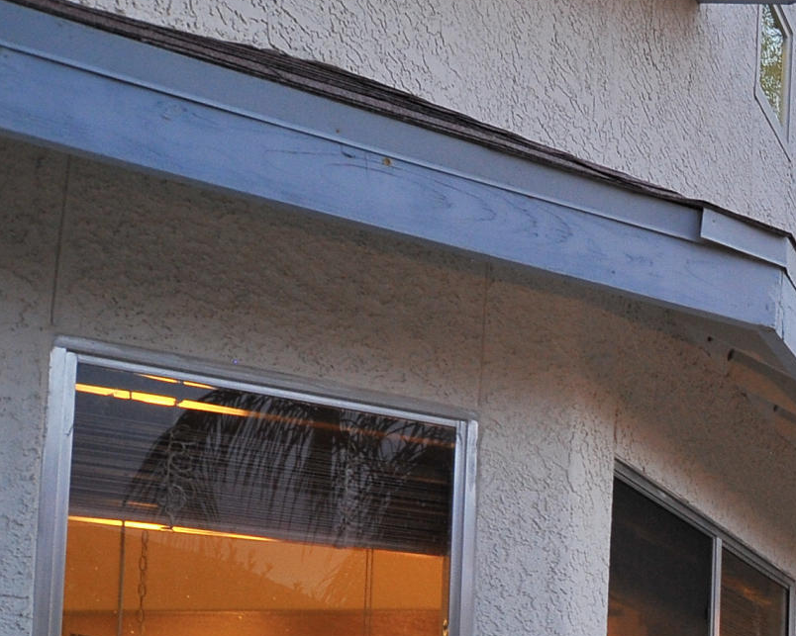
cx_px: 1270
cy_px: 695
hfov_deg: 22.8
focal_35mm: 63
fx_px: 1484
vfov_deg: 22.8
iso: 1250
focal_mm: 18
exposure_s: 1/25
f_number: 7.1
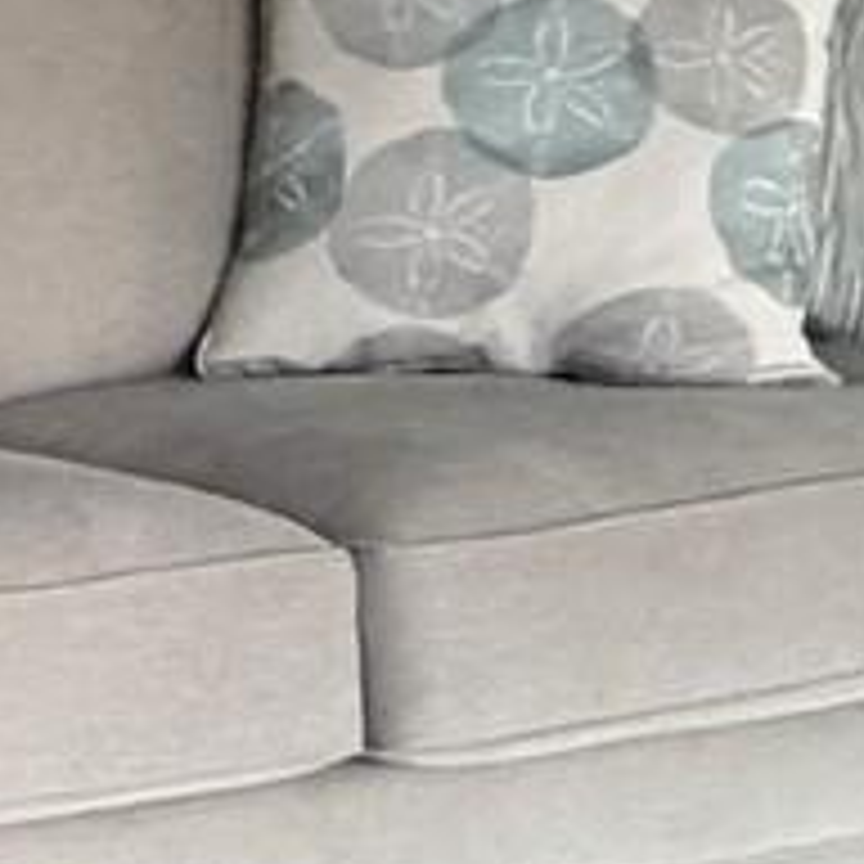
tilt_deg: -9.7
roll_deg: +1.2
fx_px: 2909
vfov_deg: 16.5
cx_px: -1269
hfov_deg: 12.7
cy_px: -40
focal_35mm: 103
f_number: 2.2
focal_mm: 2.22
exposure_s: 1/60
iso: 640
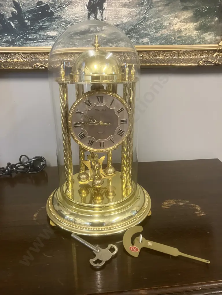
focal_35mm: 28
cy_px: 148
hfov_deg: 49.7
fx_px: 239
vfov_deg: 63.4
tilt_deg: -19.3
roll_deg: +0.1
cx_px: 111
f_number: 1.8
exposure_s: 1/47
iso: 320
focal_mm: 3.99
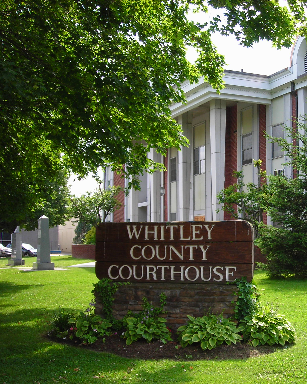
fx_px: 568
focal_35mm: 50
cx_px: 238
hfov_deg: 29.7
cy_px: 193
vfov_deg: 37.3
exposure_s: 1/158
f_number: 3.2
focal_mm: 6.3
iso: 50
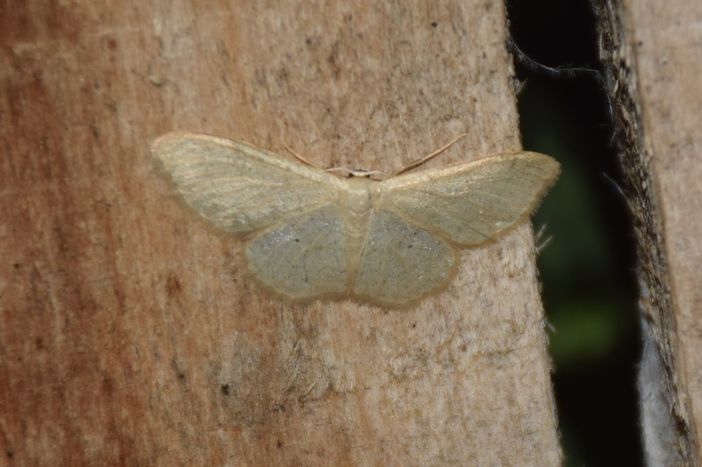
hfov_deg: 9.8
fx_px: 4093
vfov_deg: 6.5
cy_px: 234
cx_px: 351
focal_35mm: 210
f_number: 5.6
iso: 320
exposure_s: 1/60
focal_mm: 140
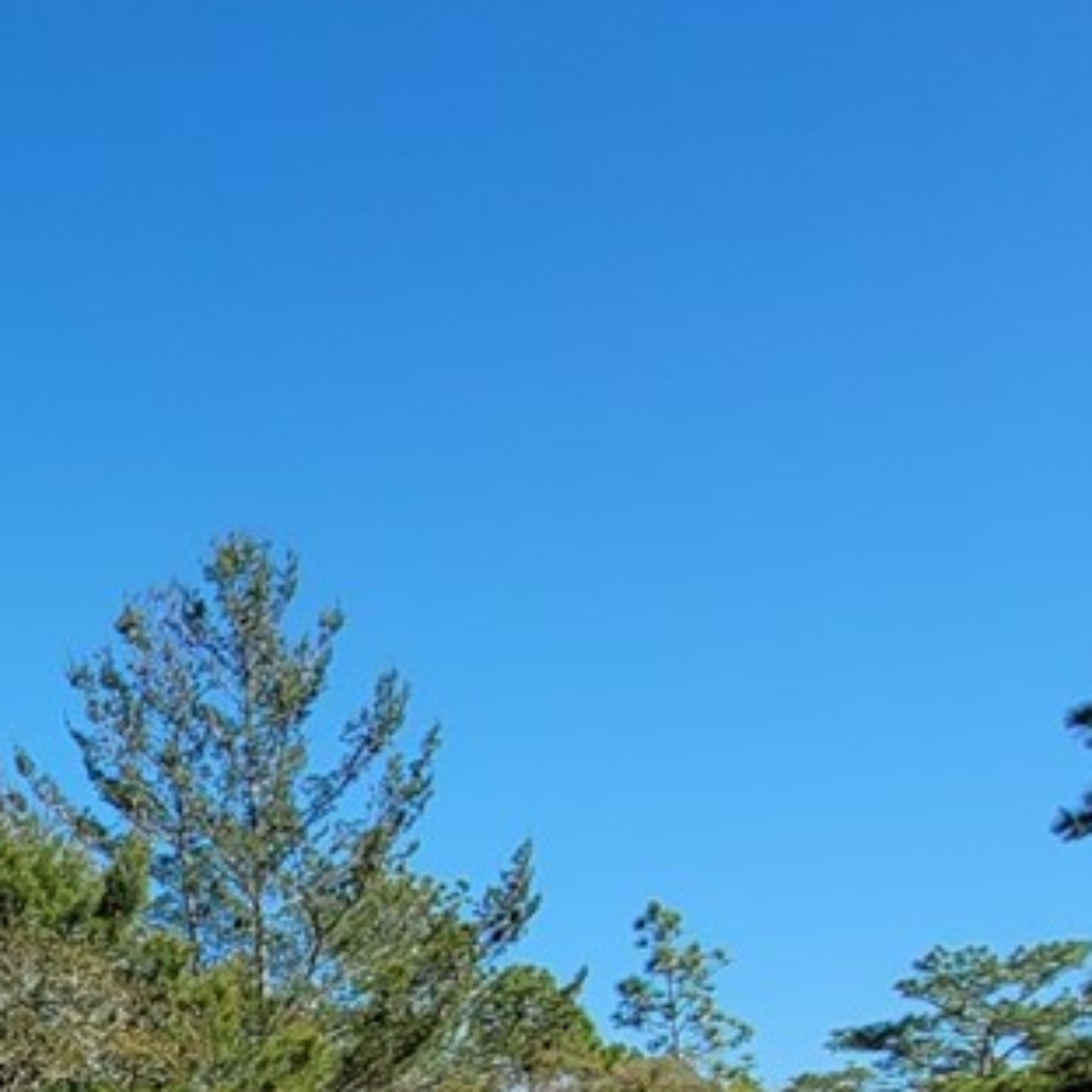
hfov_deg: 24.1
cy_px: 1281
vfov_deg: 26.2
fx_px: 2106
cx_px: -458
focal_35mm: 59
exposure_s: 1/1402
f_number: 2.2
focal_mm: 1.74
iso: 40
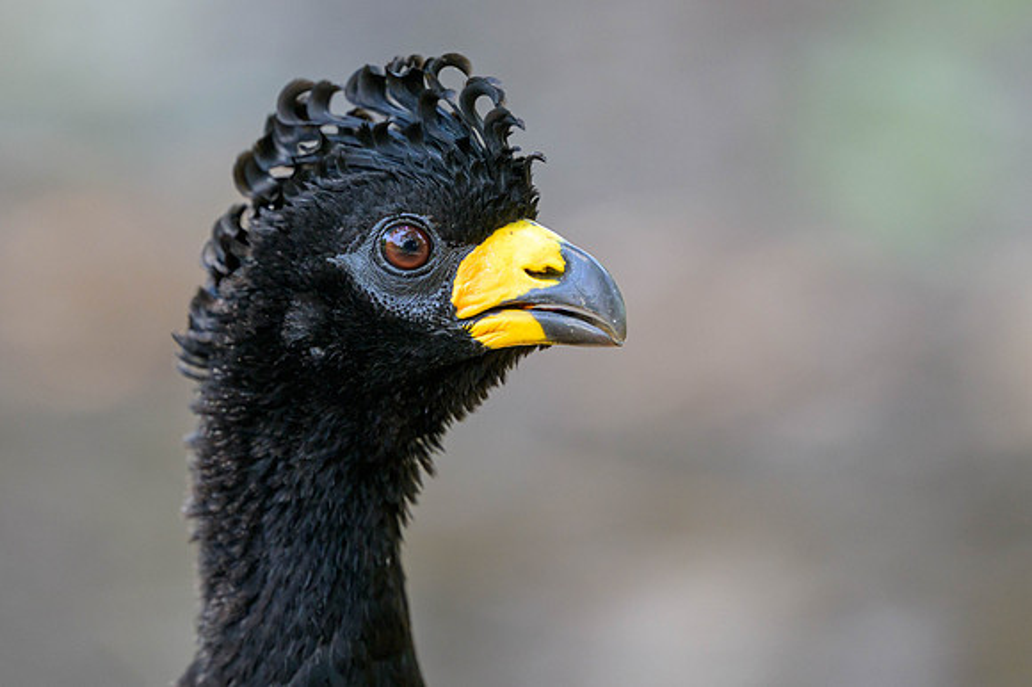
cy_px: 359
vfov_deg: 1.8
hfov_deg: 2.7
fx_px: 21740
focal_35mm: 759
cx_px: 379
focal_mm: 400
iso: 450
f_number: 2.8
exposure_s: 1/1000
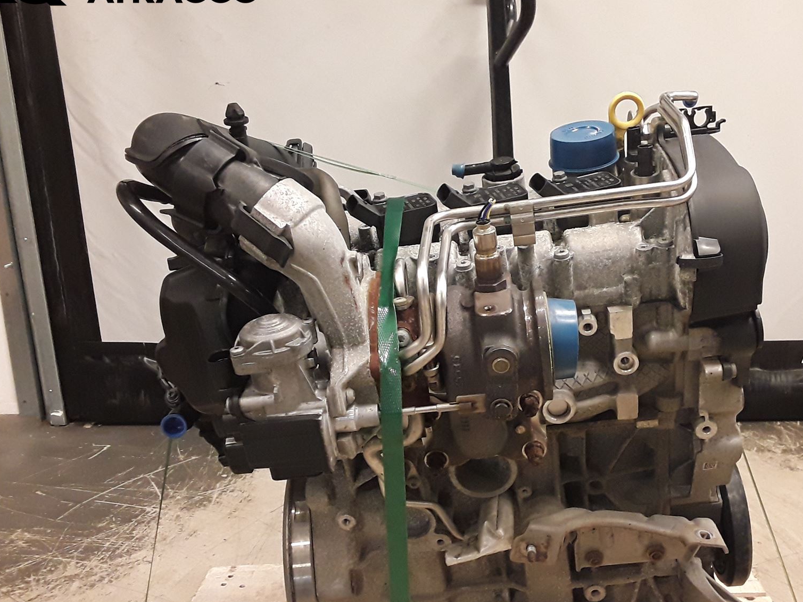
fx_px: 882
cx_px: 478
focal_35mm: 38
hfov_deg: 48.7
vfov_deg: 37.5
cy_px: 380
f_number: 1.9
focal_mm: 2.91
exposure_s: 1/50
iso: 200
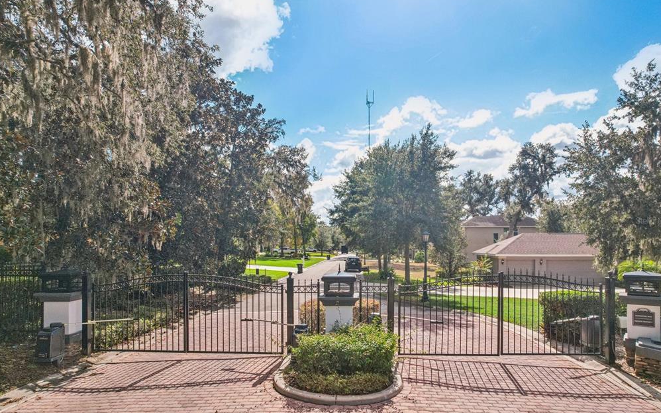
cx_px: 334
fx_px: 414
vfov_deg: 53.0
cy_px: 220
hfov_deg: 77.1
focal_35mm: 23
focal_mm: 8.4
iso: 400
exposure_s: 1/1250
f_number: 2.8
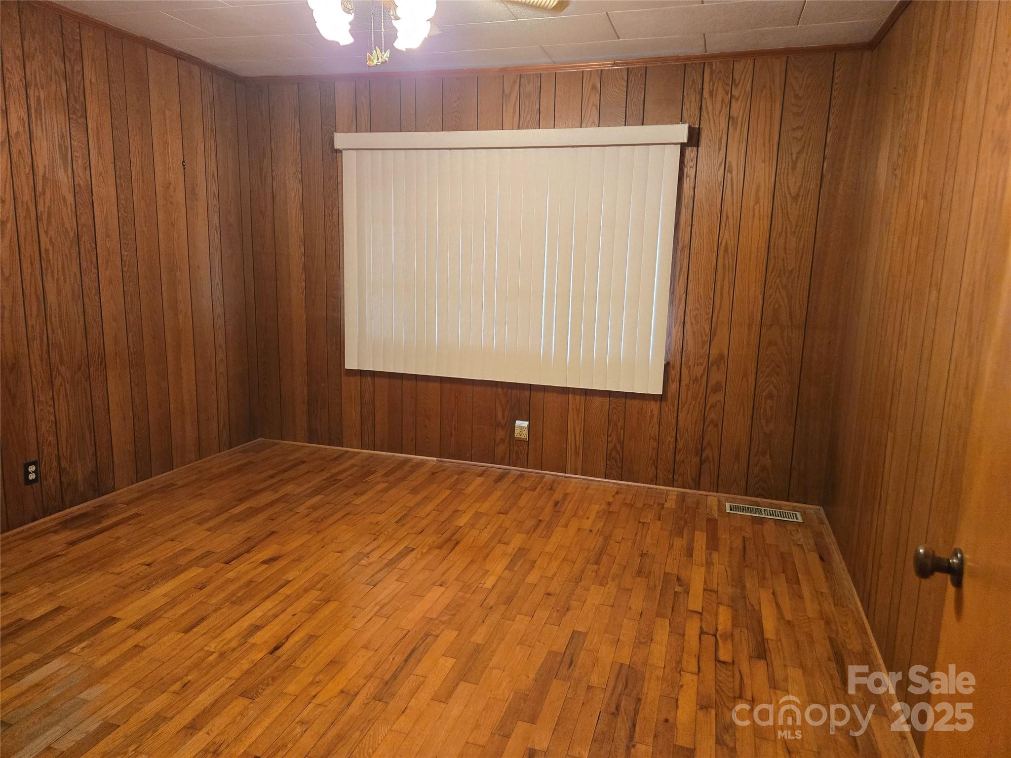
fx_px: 672
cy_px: 379
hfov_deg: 73.9
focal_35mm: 23
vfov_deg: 58.9
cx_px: 506
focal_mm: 5.4
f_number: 1.8
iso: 1000
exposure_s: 1/120
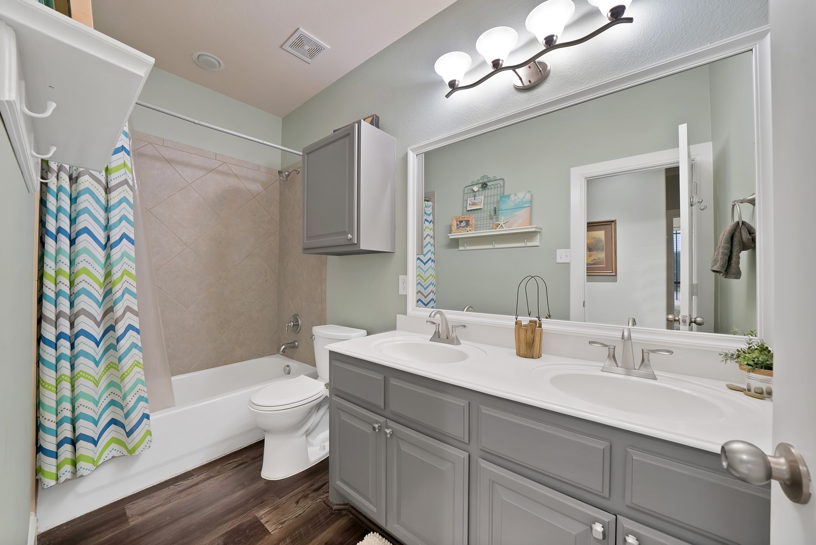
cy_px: 272
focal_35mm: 12
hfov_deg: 112.6
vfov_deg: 90.1
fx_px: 272
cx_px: 408
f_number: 9
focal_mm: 12
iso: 640
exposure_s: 1/1.25
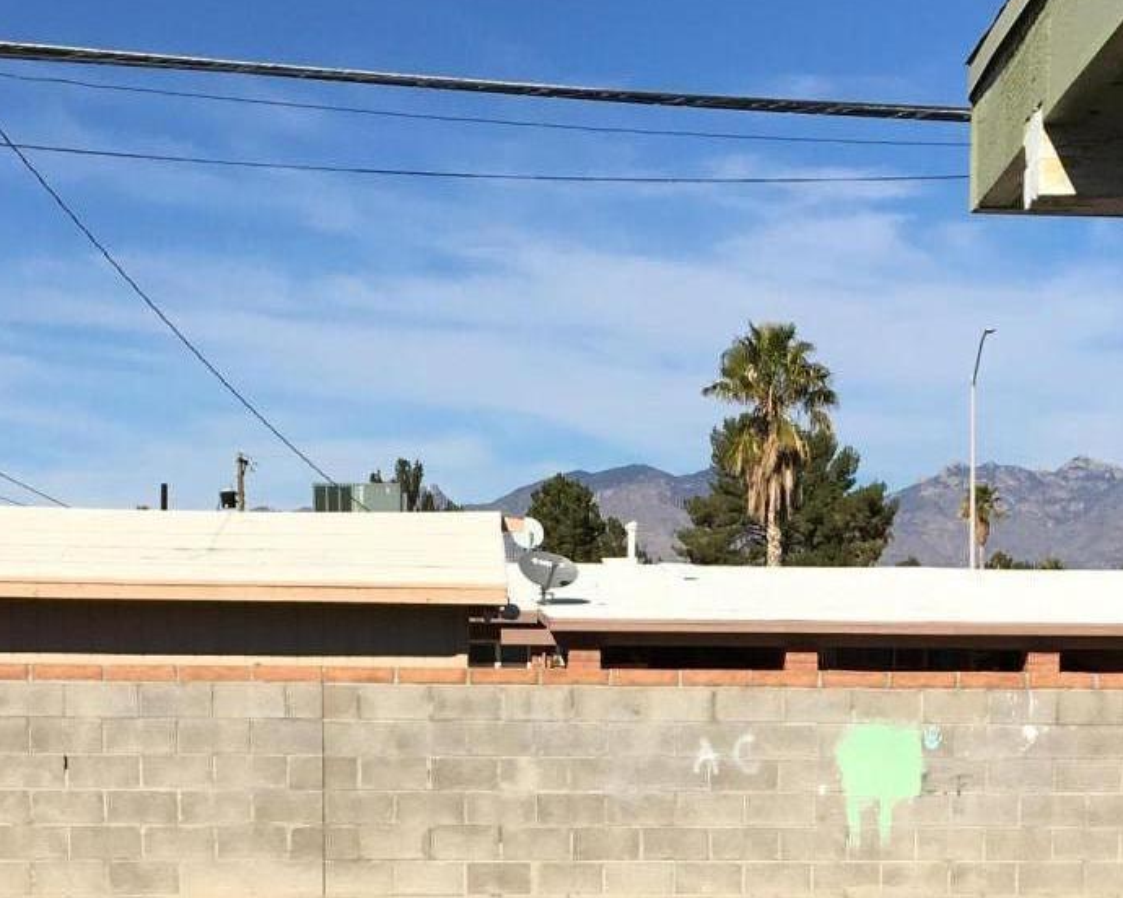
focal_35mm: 82
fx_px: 2725
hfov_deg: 23.2
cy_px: 948
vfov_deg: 18.1
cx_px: 726
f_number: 2.2
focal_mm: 4.15
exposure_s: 1/2564
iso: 25
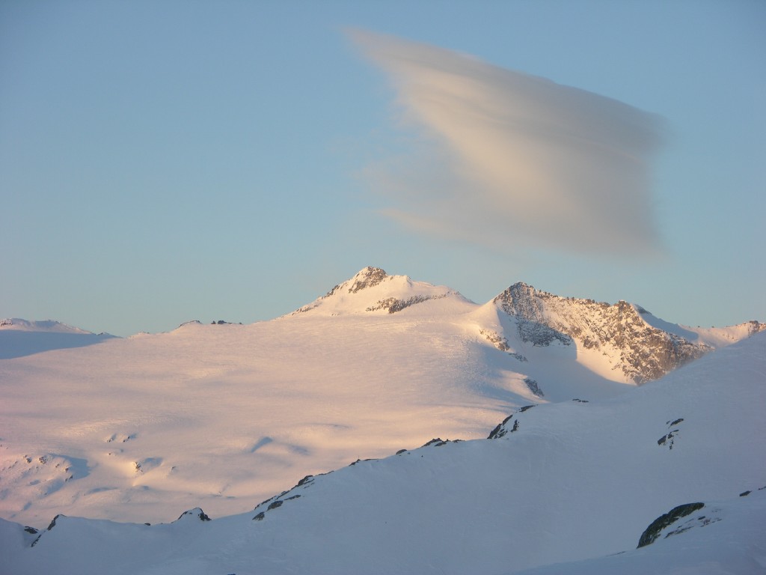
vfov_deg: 11.4
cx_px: 383
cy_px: 288
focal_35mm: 130
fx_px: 2877
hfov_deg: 15.2
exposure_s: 1/128
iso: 50
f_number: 3.8
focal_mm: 31.9
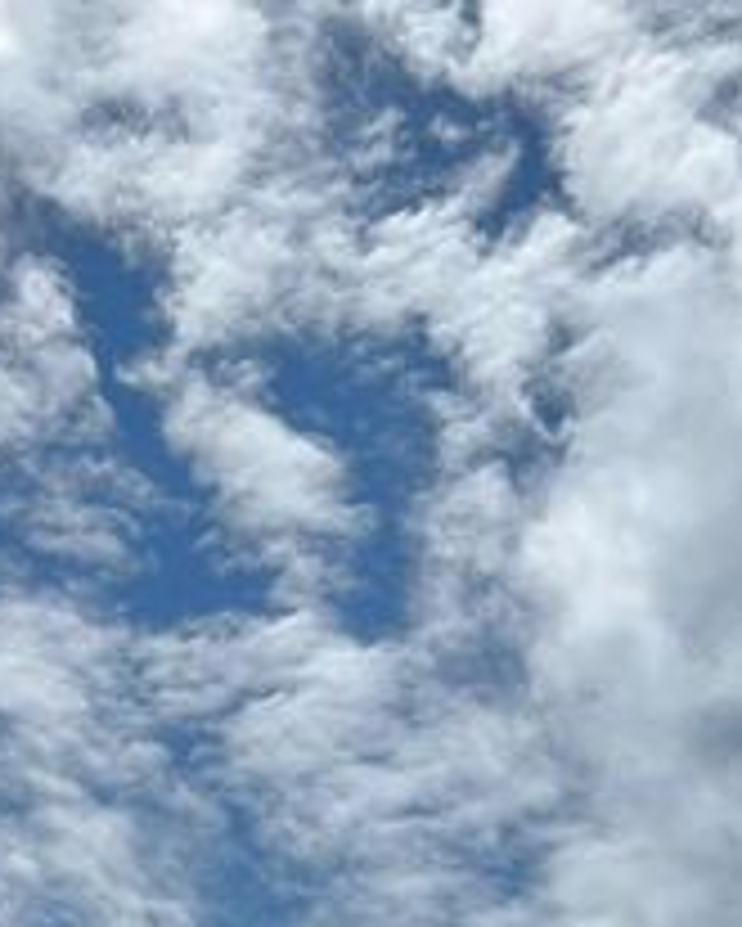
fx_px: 2249
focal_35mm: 82
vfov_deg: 19.8
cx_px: 522
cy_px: 1429
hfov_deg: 18.7
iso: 50
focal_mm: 5.7
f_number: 1.5
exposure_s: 1/9434
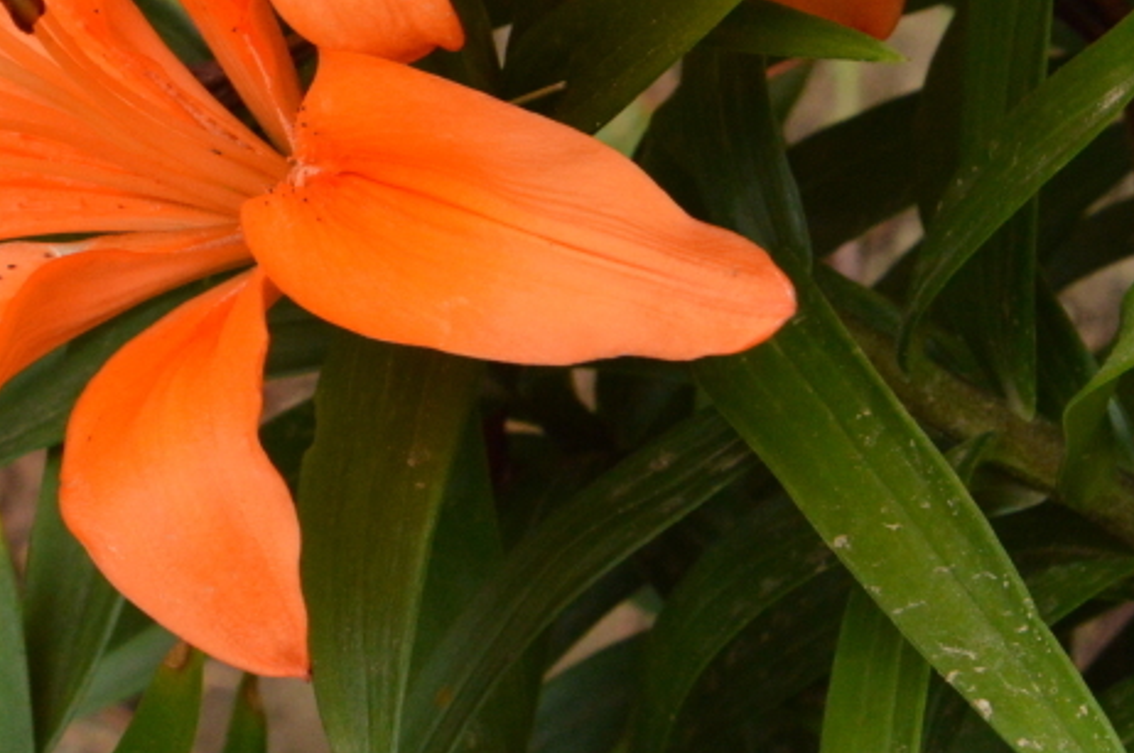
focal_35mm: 386
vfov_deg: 3.6
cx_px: -42
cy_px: 23
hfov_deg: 5.3
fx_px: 12146
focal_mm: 116
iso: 2000
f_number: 18
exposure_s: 1/250
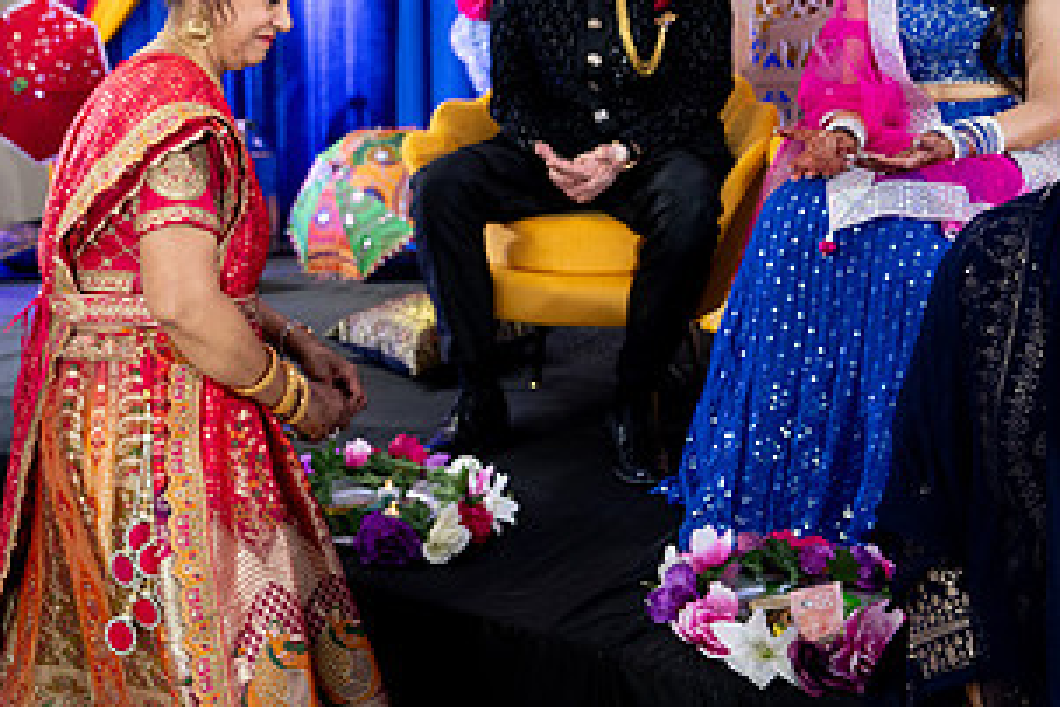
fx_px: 1354
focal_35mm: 46
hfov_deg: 42.0
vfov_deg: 28.6
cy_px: 145
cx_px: 325
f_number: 2.8
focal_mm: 24
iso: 1250
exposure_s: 1/125
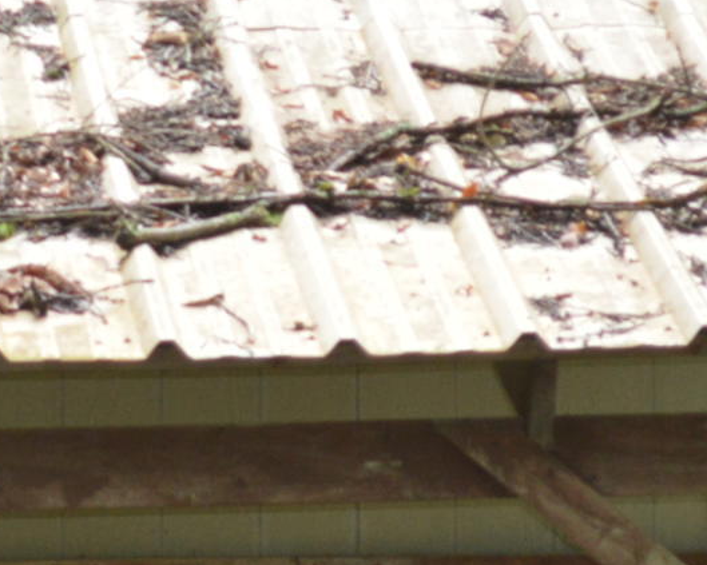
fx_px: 9177
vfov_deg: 3.5
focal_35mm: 439
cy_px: 598
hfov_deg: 4.4
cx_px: -494
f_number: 5.6
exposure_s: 1/80
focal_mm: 55
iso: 400
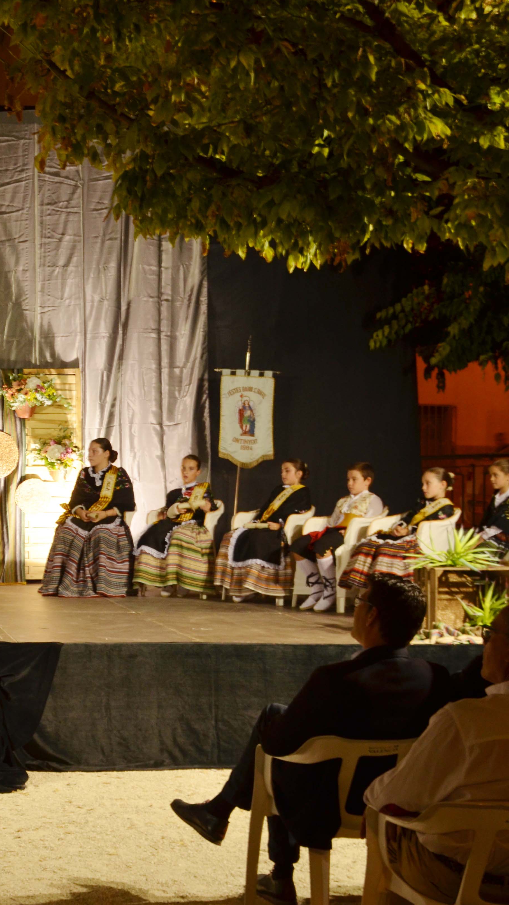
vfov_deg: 35.0
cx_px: -34
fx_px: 1435
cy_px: 449
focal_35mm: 60
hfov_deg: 19.4
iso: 400
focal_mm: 25
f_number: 7.1
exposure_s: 1/13
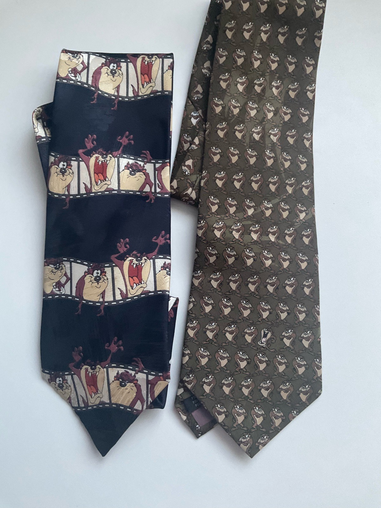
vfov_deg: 61.7
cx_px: 190
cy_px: 254
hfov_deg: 48.2
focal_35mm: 29
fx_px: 426
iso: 125
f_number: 1.8
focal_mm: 3
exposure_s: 1/60
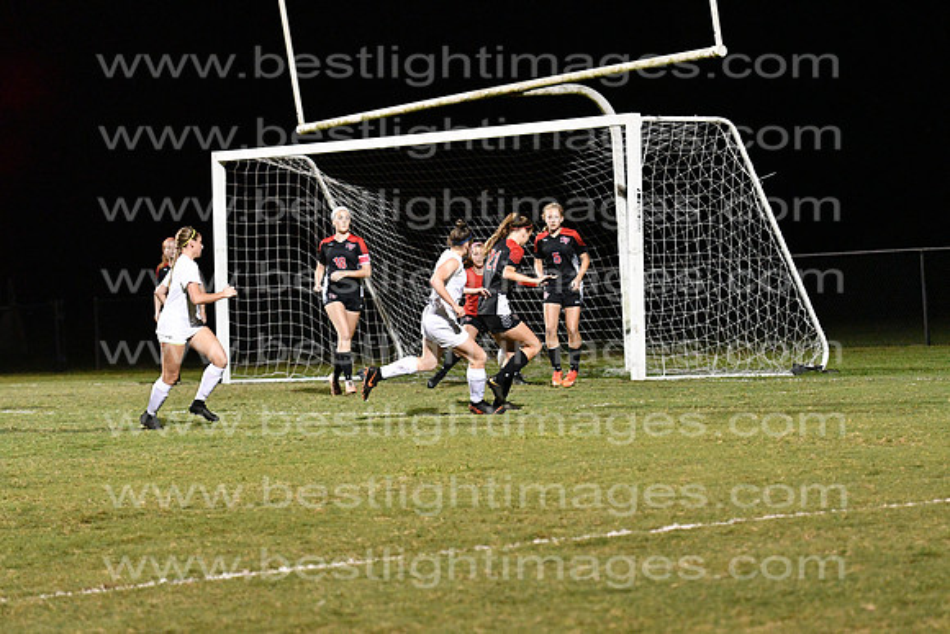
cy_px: 317
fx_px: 4038
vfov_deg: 9.0
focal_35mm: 153
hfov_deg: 13.4
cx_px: 475
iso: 8000
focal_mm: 102
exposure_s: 1/640
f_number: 3.2
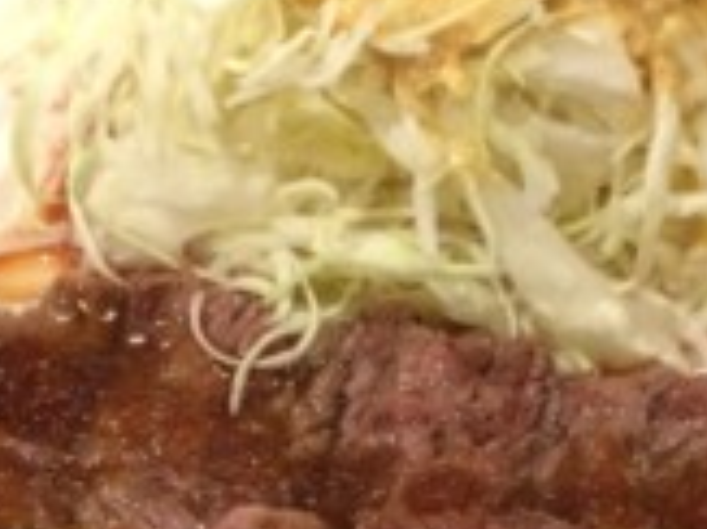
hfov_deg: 23.3
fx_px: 1694
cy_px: 564
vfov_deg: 17.2
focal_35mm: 83
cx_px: 529
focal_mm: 4.12
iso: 320
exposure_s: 1/30
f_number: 2.2
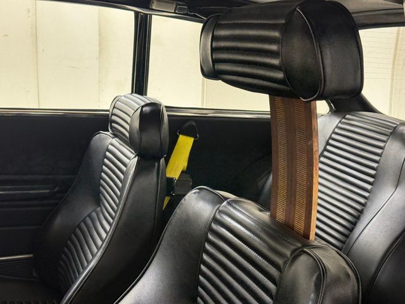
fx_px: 562
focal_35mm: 48
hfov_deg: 39.7
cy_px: 152
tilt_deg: -10.7
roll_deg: -2.6
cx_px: 202
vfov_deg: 30.3
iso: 100
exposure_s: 1/60
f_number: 1.78
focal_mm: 6.76
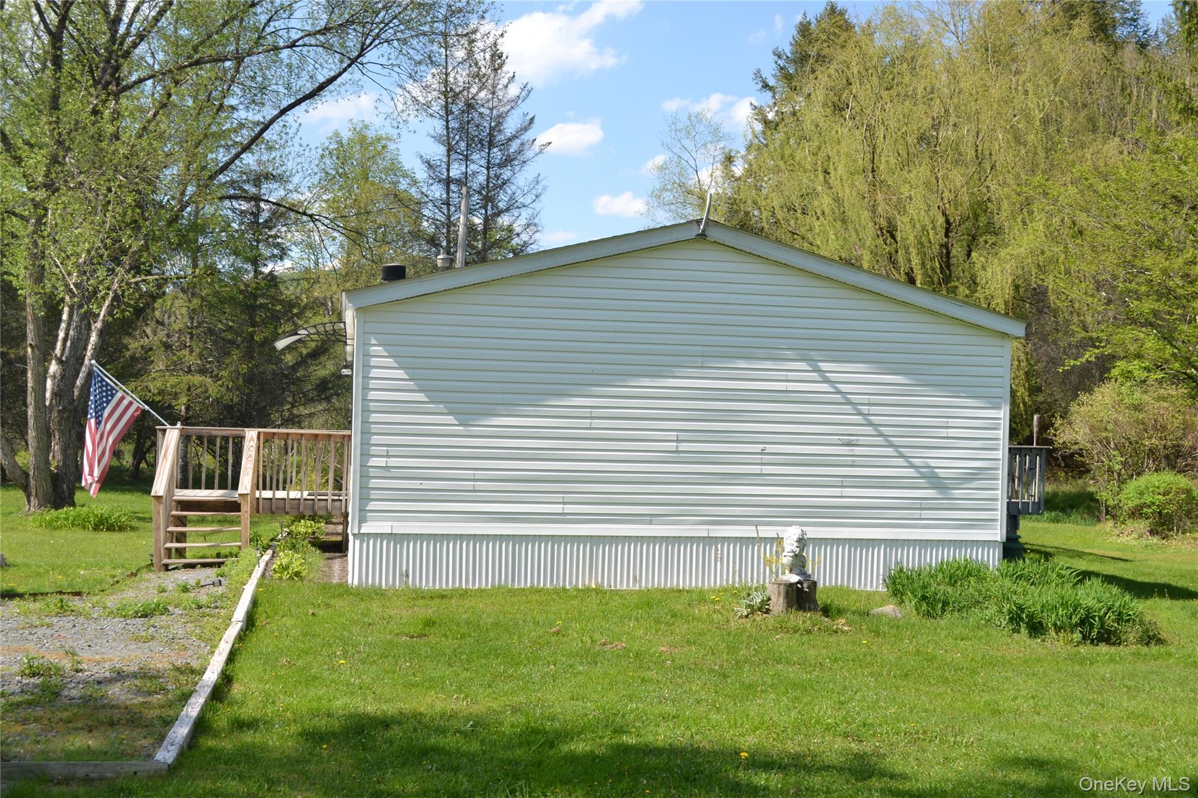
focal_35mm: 42
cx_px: 599
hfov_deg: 46.4
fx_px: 1397
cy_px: 399
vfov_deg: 31.9
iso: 100
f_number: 7.1
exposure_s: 1/125
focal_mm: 28
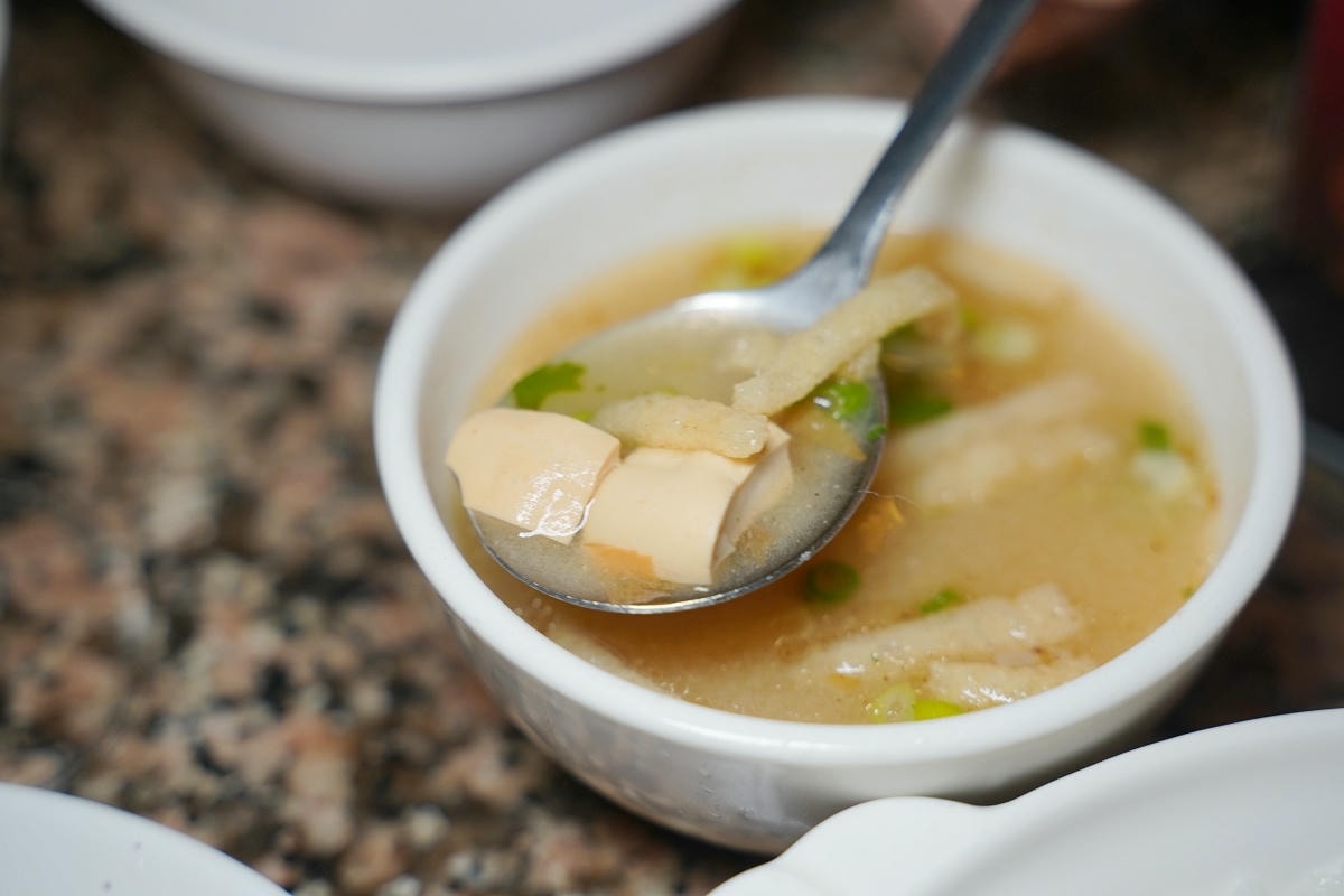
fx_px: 2800
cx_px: 672
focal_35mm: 75
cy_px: 448
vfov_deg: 18.2
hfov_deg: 27.0
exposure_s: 1/80
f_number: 4
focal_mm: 75
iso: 200
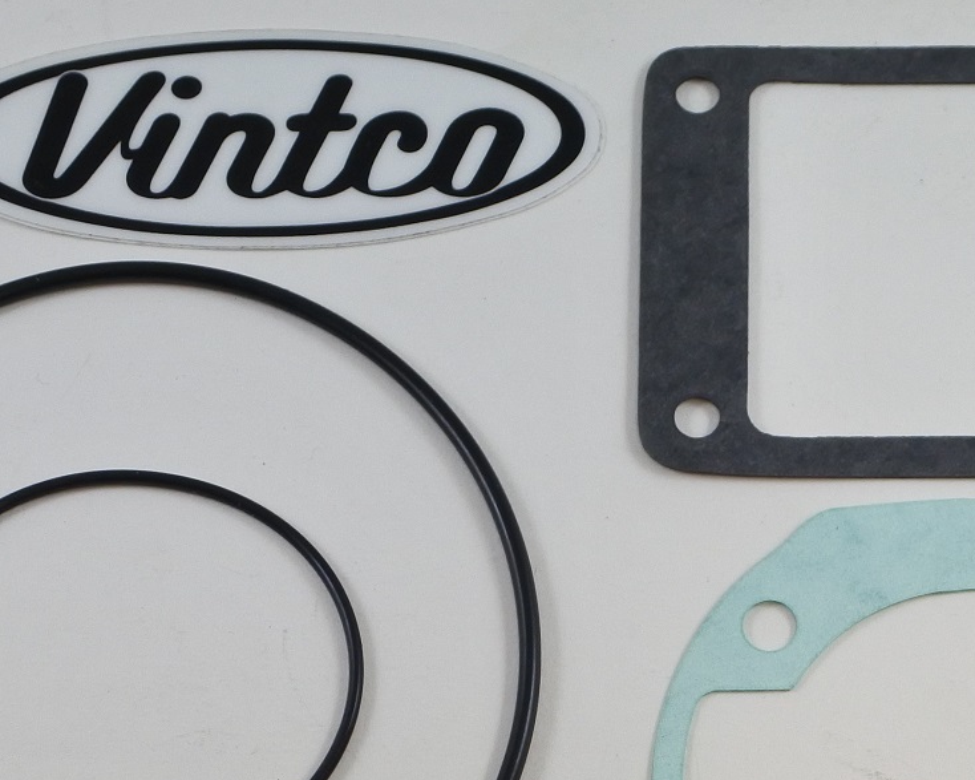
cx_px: 403
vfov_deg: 23.7
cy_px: 511
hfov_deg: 29.5
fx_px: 1847
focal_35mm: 64
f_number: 3.8
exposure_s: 1/250
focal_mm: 11.8
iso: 400
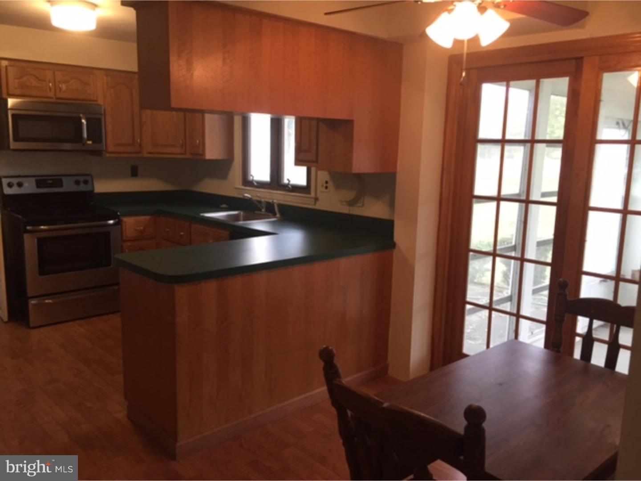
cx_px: 320
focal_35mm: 29
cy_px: 240
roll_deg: -1.3
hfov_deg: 61.7
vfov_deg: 48.2
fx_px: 537
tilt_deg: -10.1
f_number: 2.2
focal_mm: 4.15
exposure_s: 1/30
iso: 100
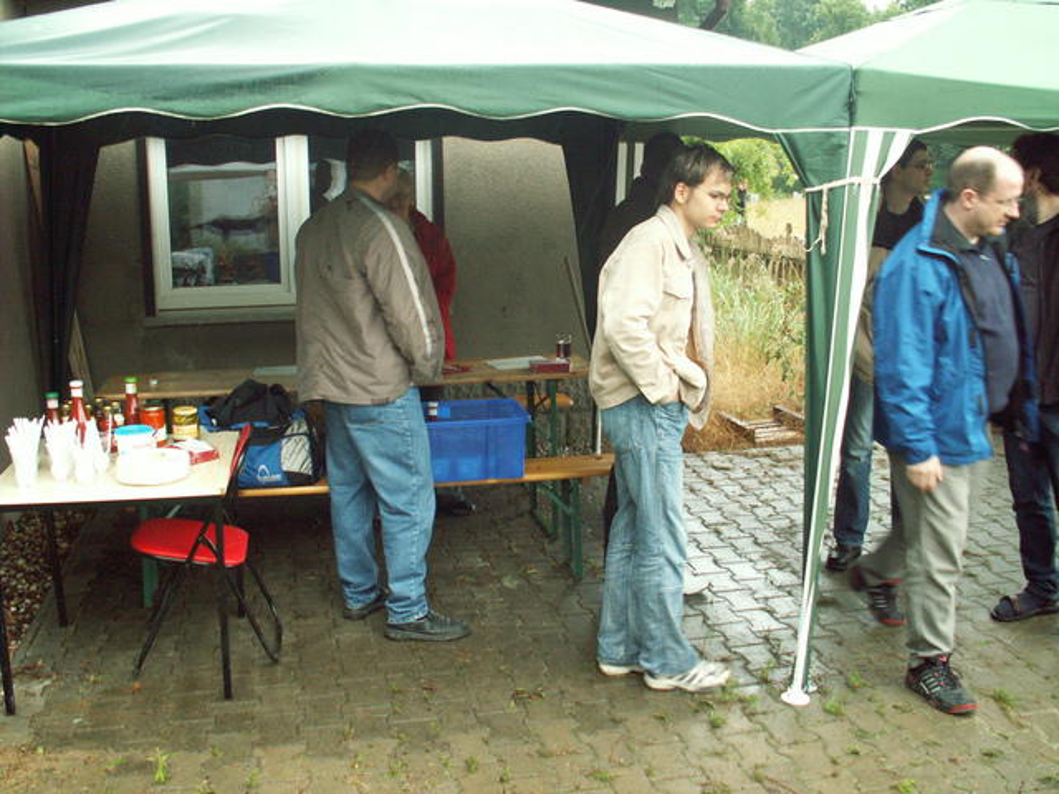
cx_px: 530
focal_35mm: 35
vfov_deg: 40.7
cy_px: 397
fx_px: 1071
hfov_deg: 52.6
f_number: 2.8
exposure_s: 1/40
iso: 100
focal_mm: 5.86
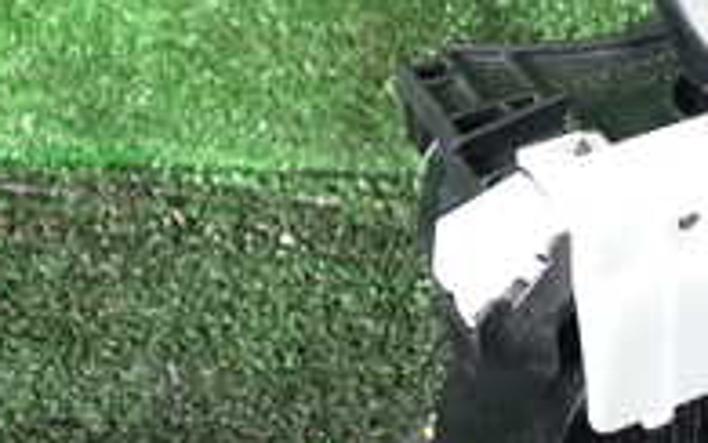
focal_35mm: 98
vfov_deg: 13.4
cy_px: 200
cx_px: 752
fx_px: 1891
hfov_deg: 20.4
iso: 125
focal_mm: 5.4
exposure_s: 1/60
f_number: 2.3
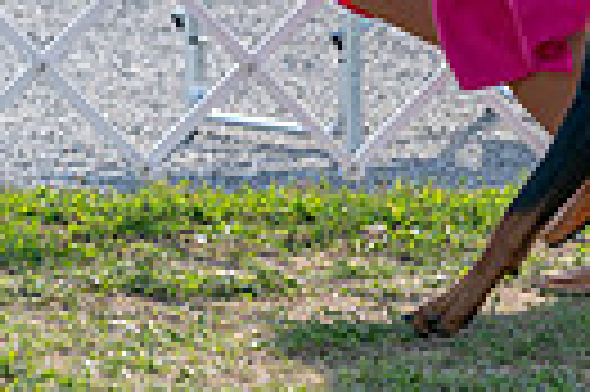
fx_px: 10459
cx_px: 680
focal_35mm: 639
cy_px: -318
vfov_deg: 2.1
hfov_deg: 3.2
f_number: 4.5
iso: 640
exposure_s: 1/1600
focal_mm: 144
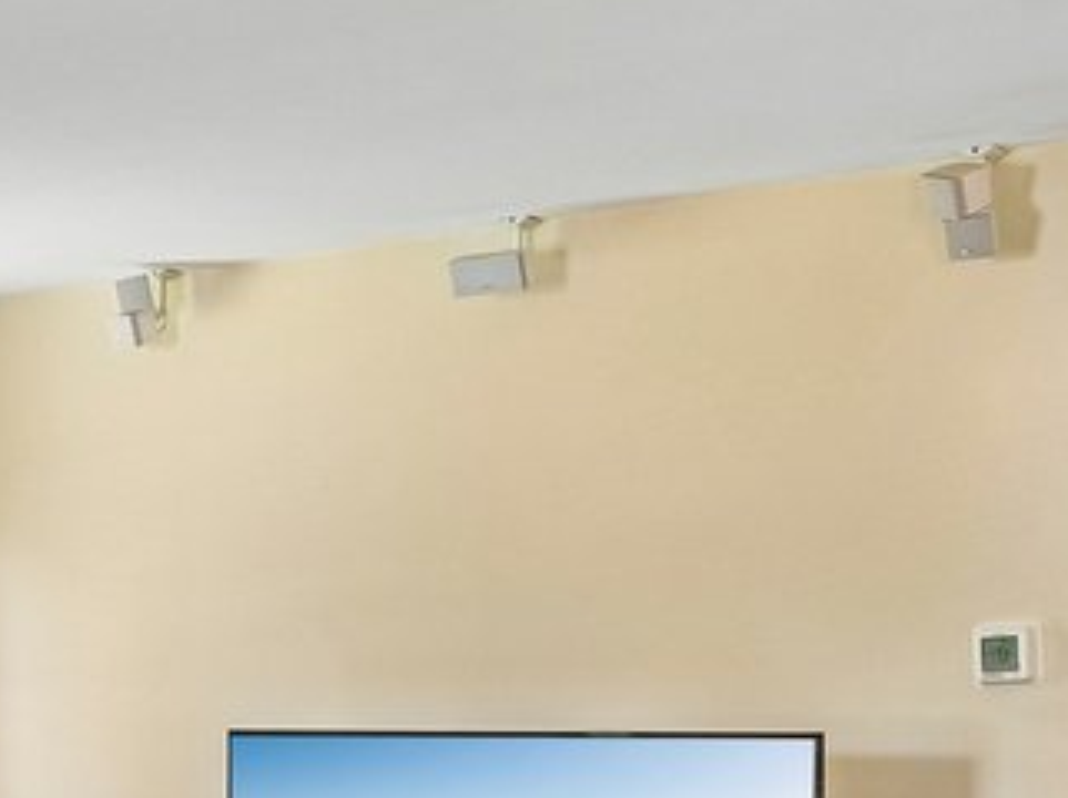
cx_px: -522
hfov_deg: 19.8
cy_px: 763
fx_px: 2650
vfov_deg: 16.8
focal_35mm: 86
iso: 400
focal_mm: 14
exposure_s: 1/6
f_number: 8
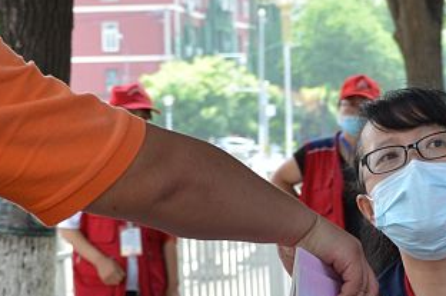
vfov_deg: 7.8
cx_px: 402
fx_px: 2140
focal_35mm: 173
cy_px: 417
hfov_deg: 11.8
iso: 200
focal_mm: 30
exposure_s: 1/125
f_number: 5.6
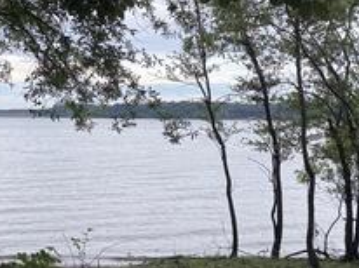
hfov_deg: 27.7
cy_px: 84
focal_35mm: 70
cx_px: 225
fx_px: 725
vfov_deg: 20.9
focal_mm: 6.76
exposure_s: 1/123
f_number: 1.78
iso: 50
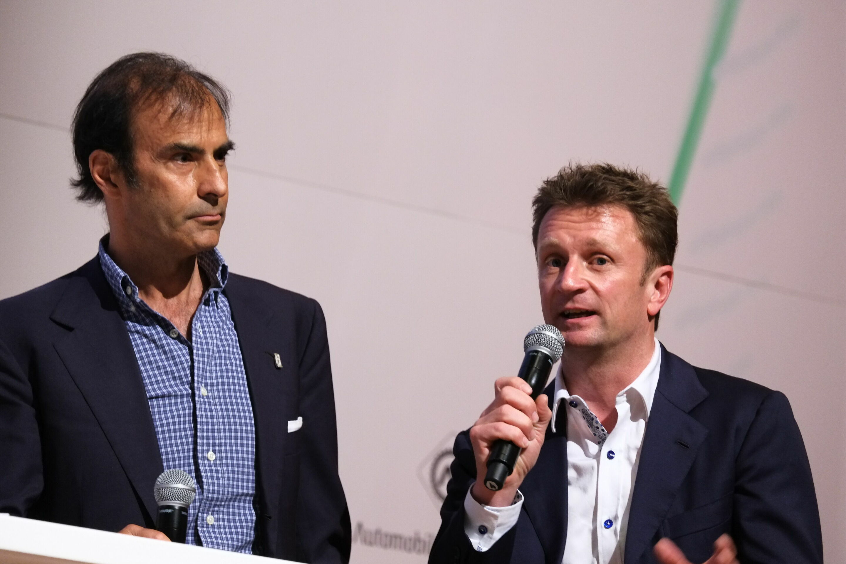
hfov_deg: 8.8
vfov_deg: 5.9
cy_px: 282
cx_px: 423
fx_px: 5499
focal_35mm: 234
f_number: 4.5
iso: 2000
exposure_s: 1/100
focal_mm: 156.1
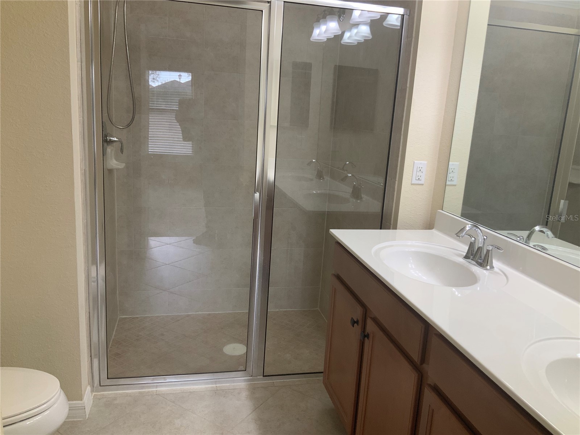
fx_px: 486
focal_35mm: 29
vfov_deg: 48.2
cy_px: 218
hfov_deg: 61.7
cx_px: 290
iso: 50
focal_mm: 3
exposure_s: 1/120
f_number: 1.8
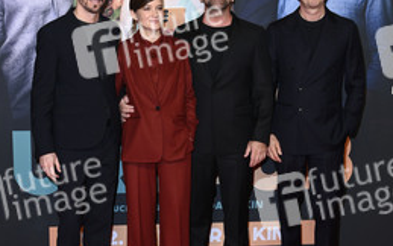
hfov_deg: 36.9
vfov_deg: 23.6
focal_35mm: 55
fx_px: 589
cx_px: 194
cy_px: 118
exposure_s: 1/250
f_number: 5.6
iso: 1250
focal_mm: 35
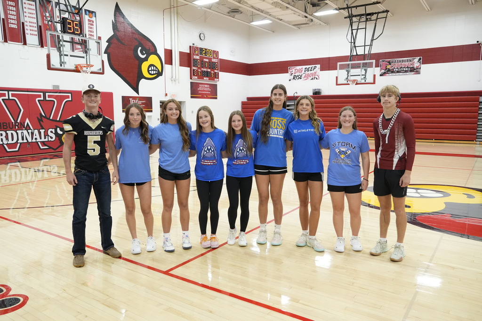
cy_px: 160
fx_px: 362
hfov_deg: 67.4
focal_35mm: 27
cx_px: 241
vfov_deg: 47.9
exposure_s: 1/200
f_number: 4.5
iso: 3200
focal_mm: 18
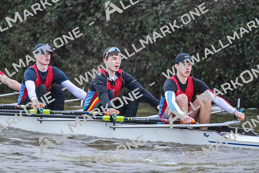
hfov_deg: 5.2
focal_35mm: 400
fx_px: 2878
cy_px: 86
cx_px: 130
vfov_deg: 3.4
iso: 18000
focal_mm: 400
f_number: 4.5
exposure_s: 1/1600
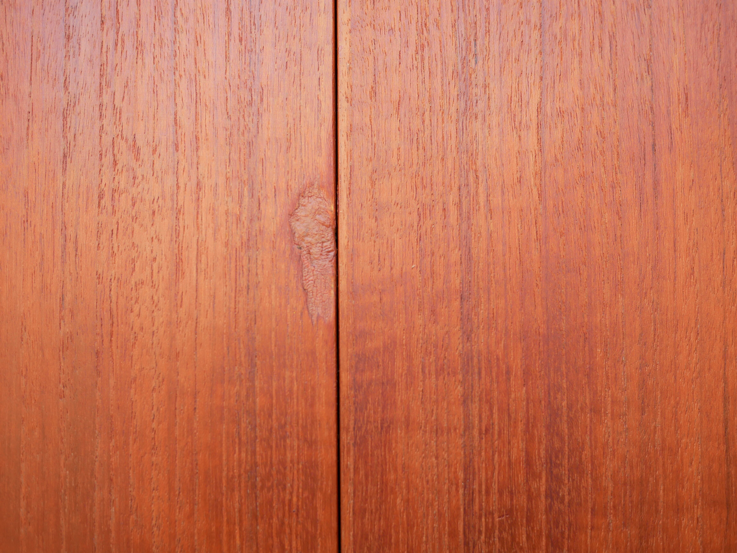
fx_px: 852
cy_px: 276
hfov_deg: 46.8
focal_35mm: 40
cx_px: 368
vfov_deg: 36.0
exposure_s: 1/200
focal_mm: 20
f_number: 2.5
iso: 200
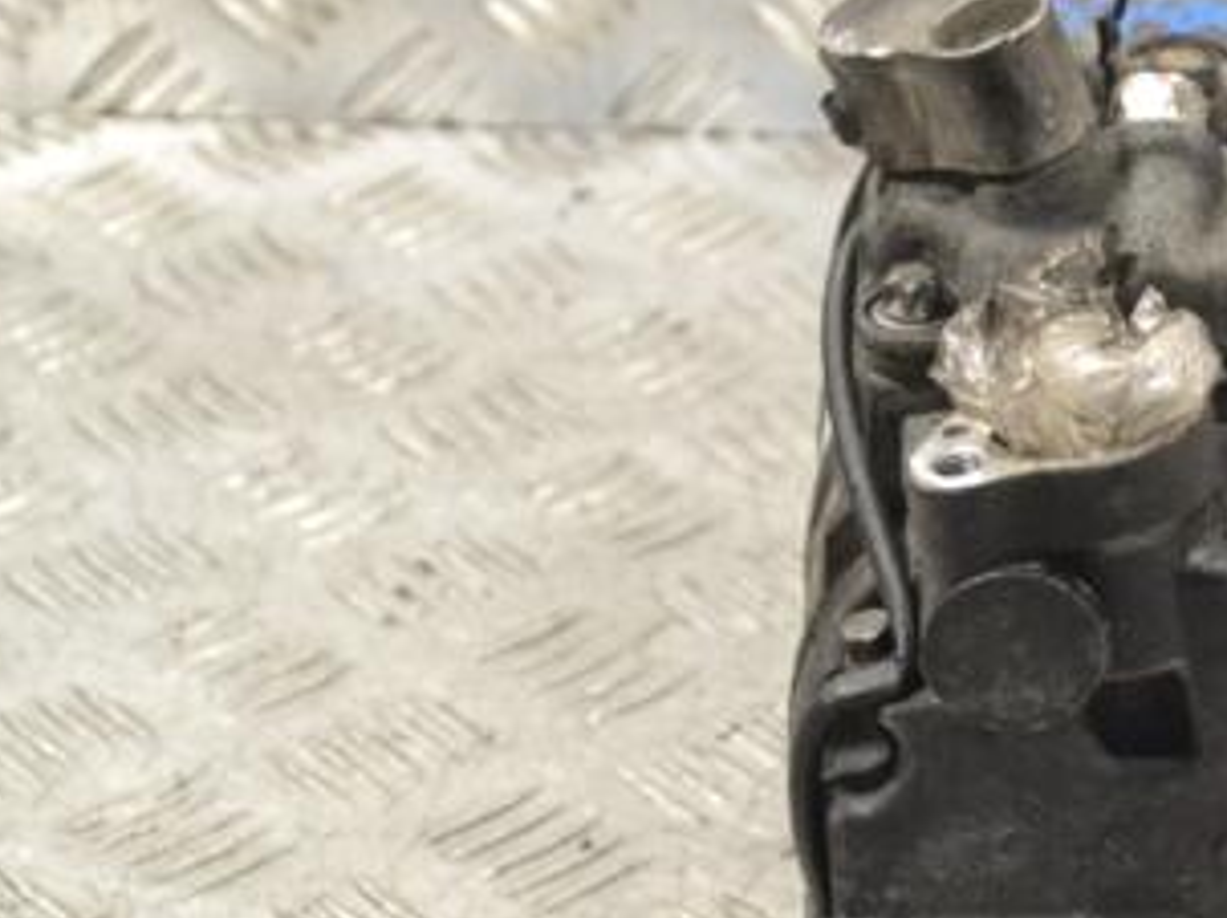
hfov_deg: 13.1
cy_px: 573
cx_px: 1154
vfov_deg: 9.9
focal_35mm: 149
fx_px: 5277
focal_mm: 52
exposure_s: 1/200
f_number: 7.1
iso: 3200
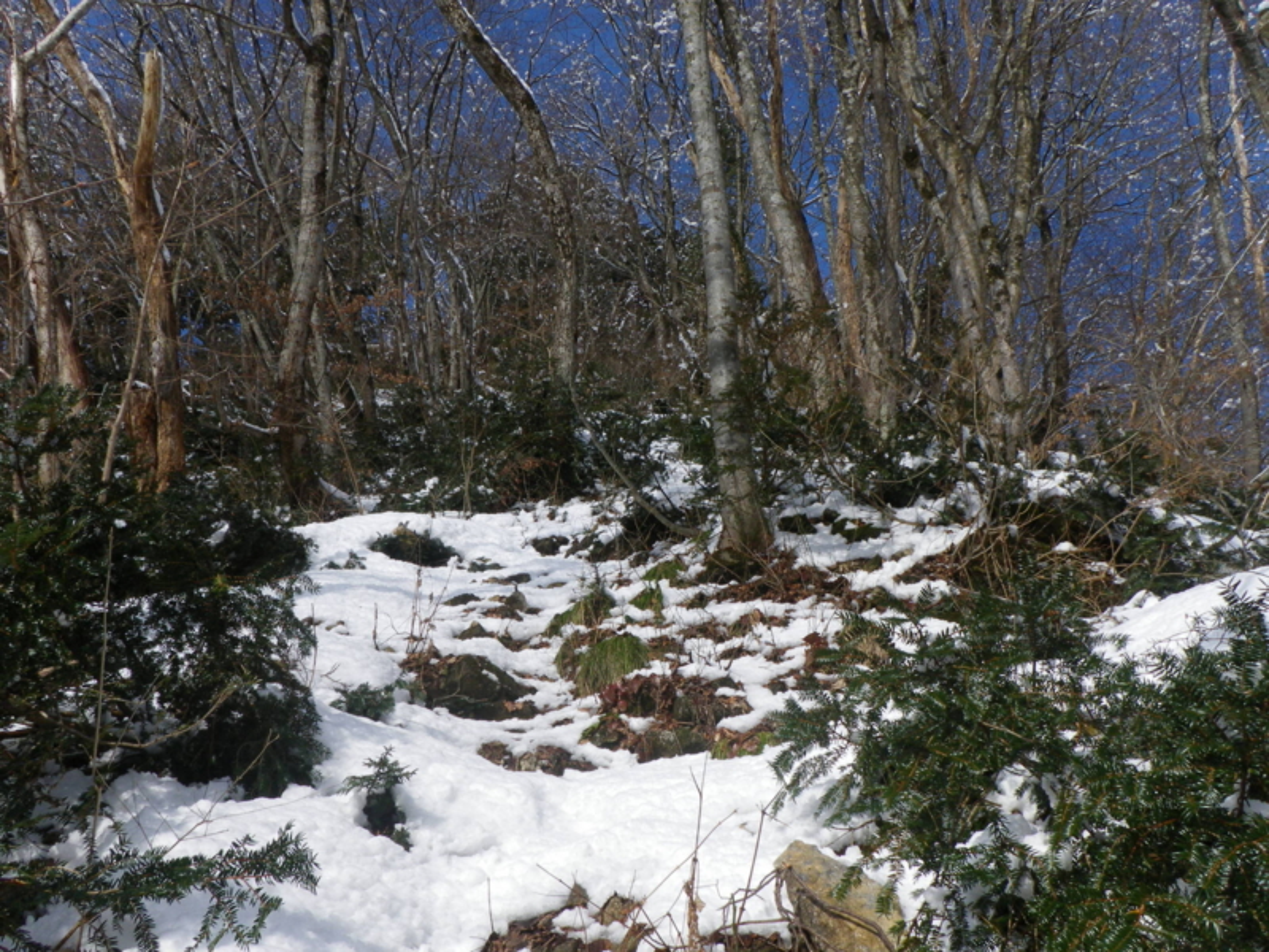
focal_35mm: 35
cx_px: 634
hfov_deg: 52.6
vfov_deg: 40.7
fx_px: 1283
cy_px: 476
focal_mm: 6.2
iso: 64
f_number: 6.3
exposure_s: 1/320
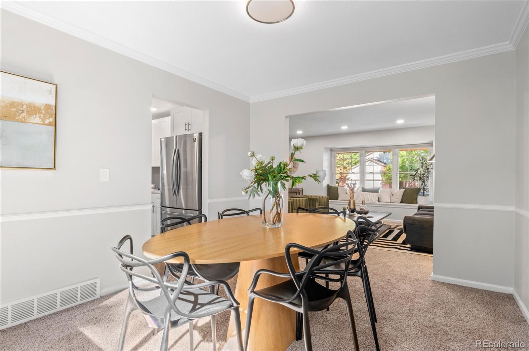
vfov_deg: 70.3
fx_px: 250
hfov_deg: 93.3
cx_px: 264
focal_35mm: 17
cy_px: 176
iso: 400
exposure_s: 1/2.5
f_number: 8
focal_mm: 17
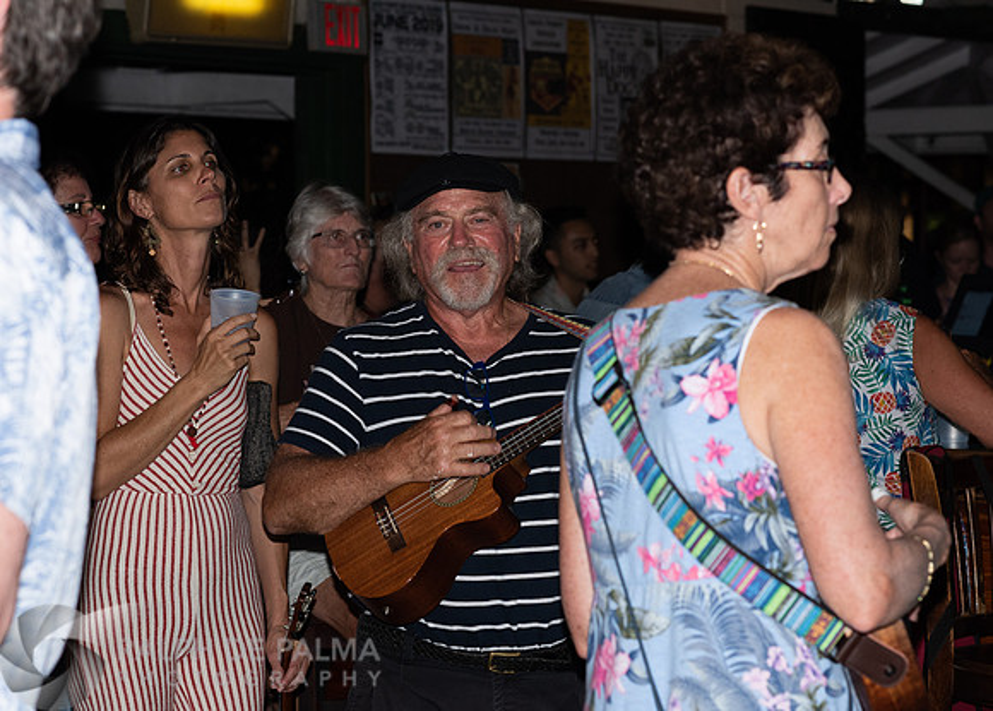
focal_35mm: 113
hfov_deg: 17.7
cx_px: 501
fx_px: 3181
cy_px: 382
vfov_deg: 12.7
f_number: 5.6
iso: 800
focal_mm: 85
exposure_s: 1/160
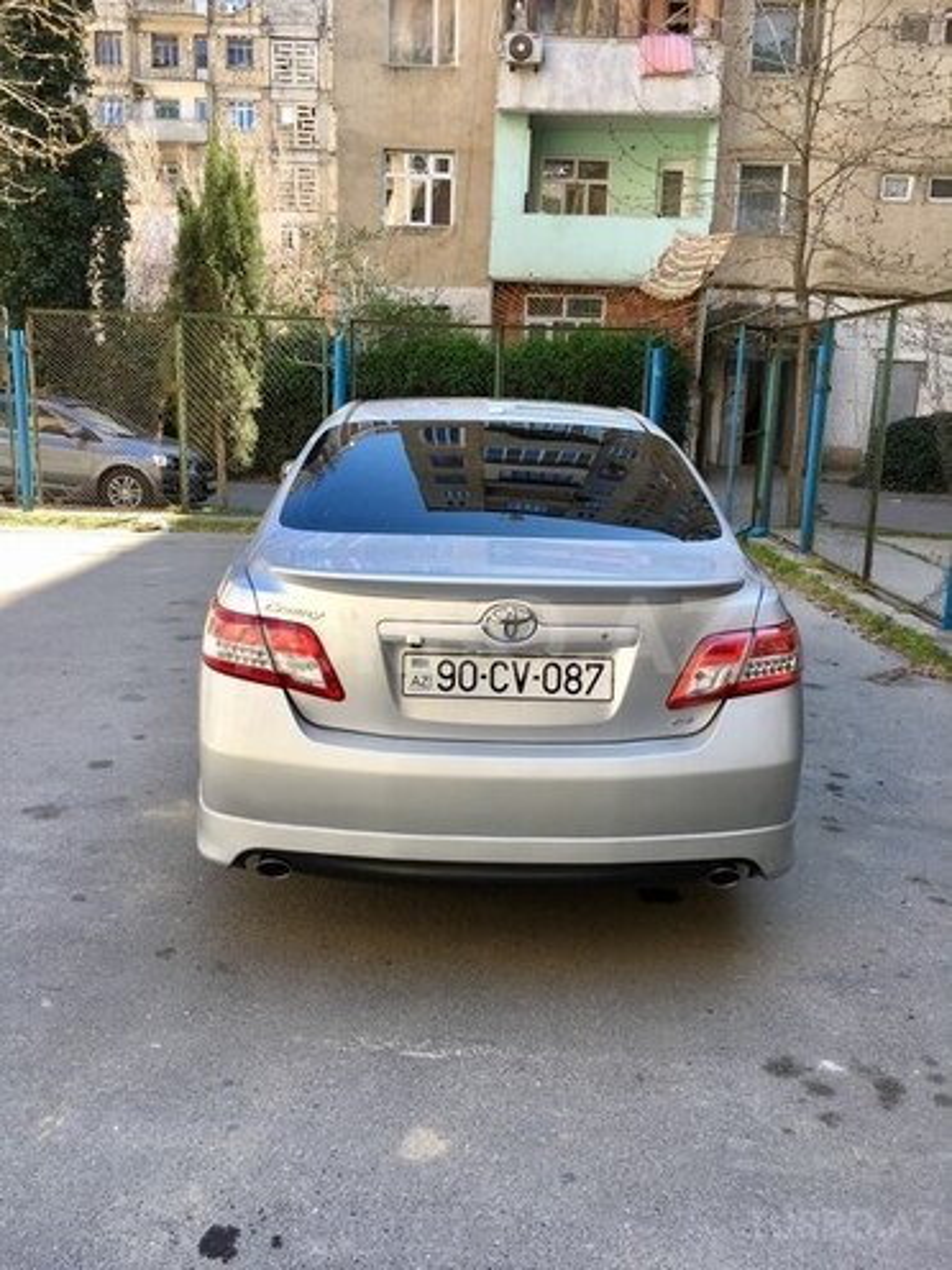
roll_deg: -2.0
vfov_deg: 61.7
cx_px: 476
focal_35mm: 29
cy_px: 635
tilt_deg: -13.3
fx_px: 1063
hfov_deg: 48.2
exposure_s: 1/206
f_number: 2.2
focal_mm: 4.15
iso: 25
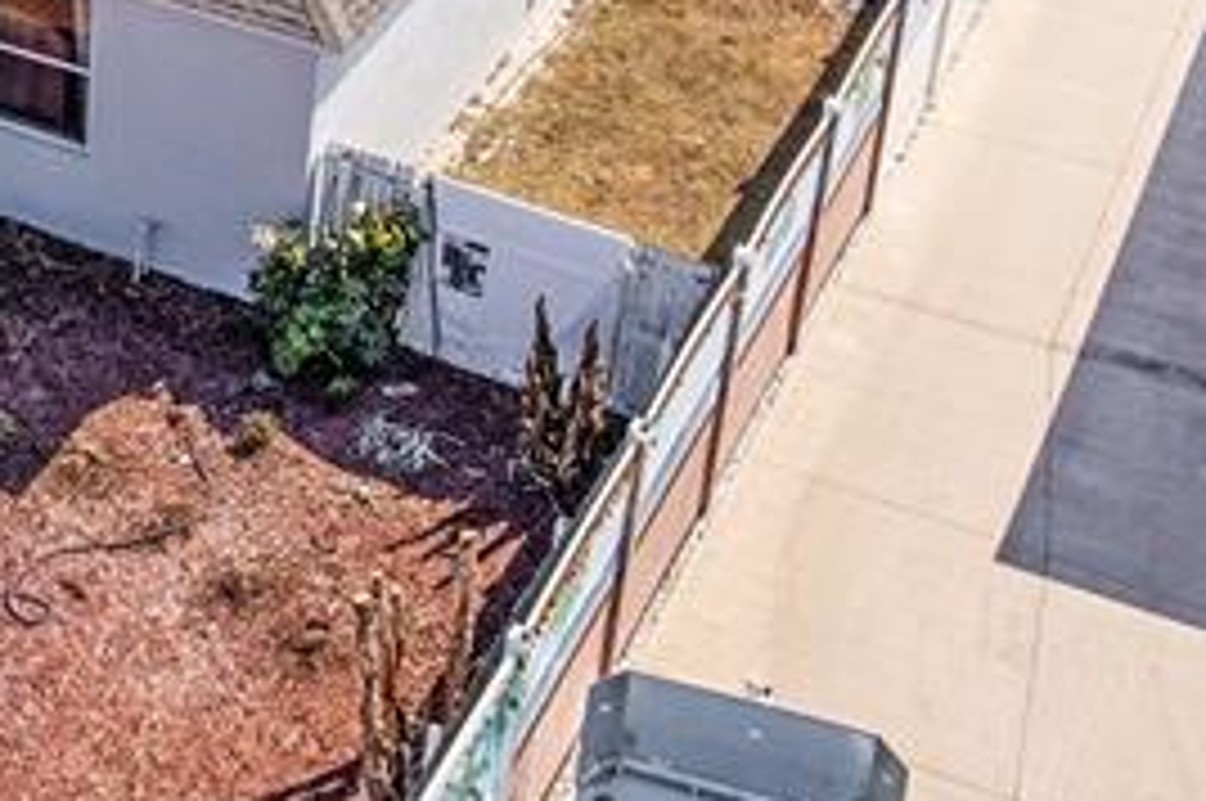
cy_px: -164
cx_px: -198
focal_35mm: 84
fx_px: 2811
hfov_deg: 22.5
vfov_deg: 15.6
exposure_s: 1/2000
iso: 150
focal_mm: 8.38
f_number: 2.8
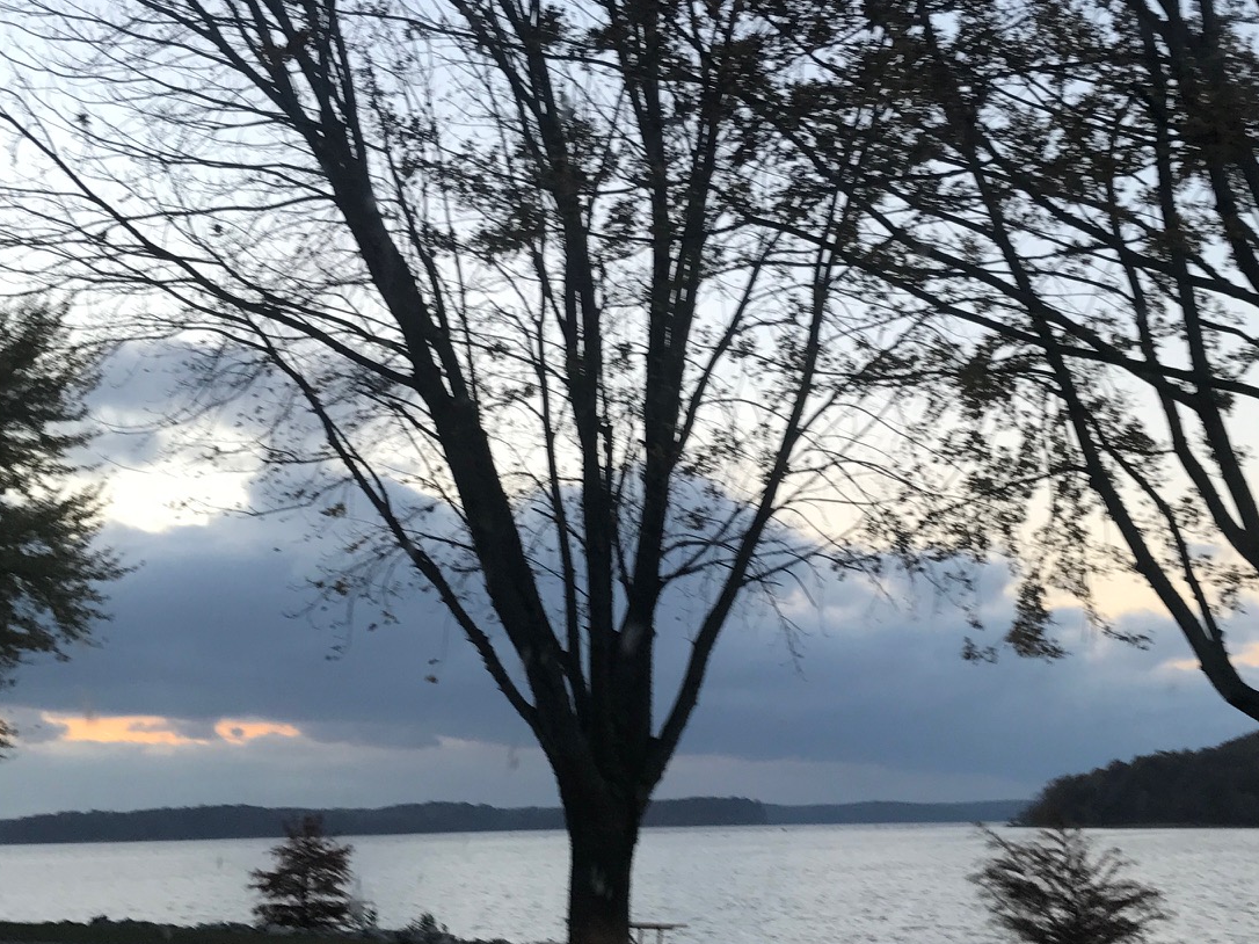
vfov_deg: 28.0
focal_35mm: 52
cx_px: 713
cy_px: 515
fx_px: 1891
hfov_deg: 36.8
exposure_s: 1/60
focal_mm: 3.99
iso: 32
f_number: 1.8
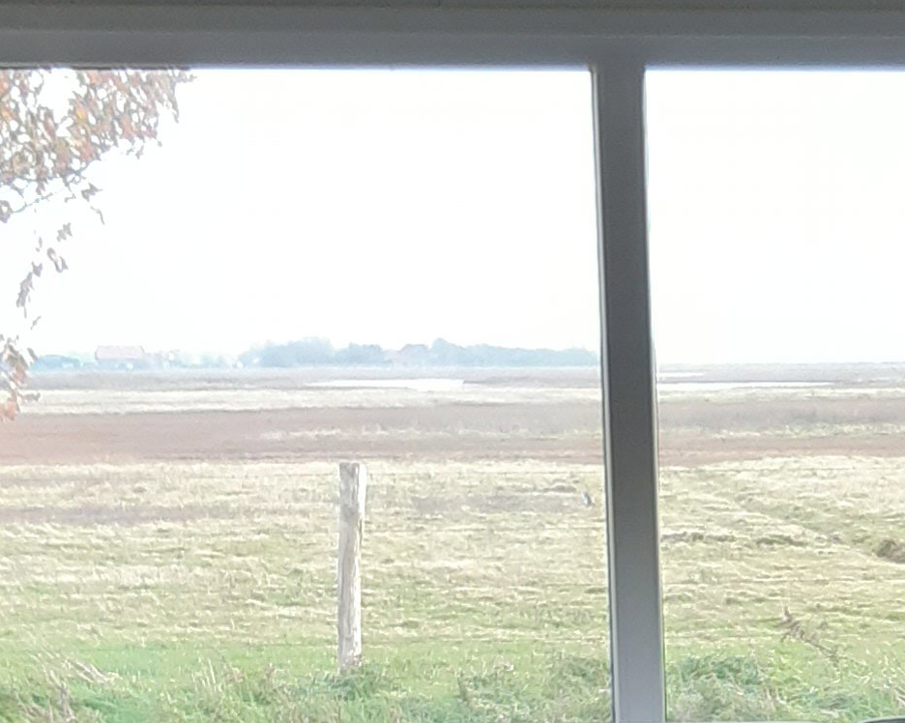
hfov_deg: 15.2
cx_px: 821
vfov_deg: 11.6
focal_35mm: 125
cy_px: 1236
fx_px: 3347
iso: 40
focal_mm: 3.92
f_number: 1.7
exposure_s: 1/50
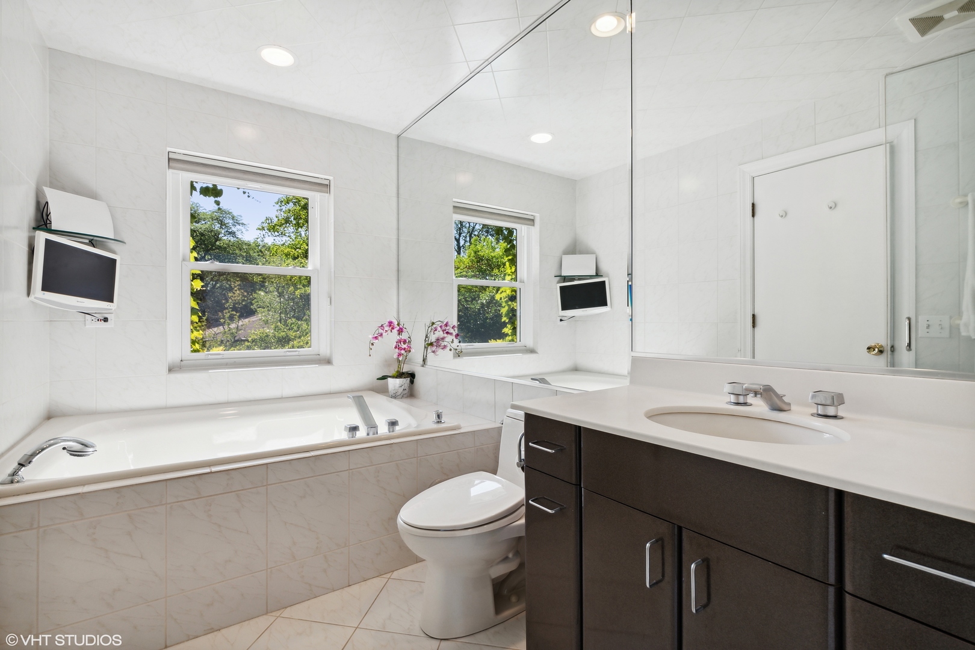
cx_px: 488
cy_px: 325
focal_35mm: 16
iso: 200
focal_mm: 10.5
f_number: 10
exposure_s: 1/160
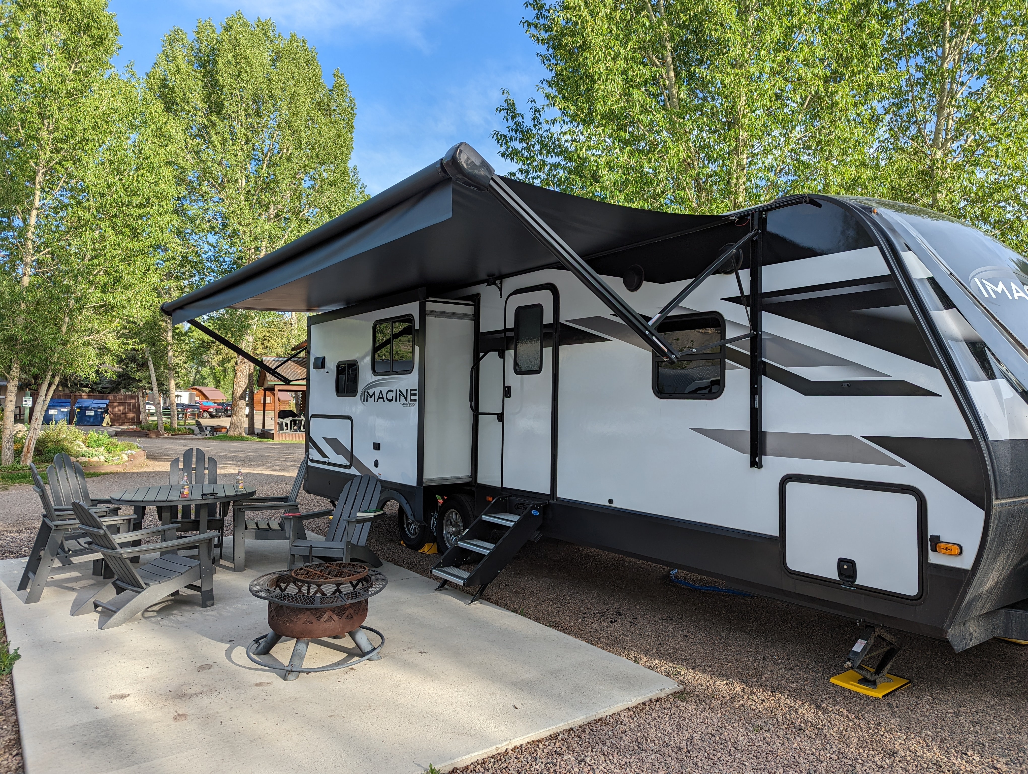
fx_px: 714
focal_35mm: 24
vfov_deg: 56.9
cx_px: 514
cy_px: 387
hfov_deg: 71.5
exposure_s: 1/792
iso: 44
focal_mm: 6.81
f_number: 1.85
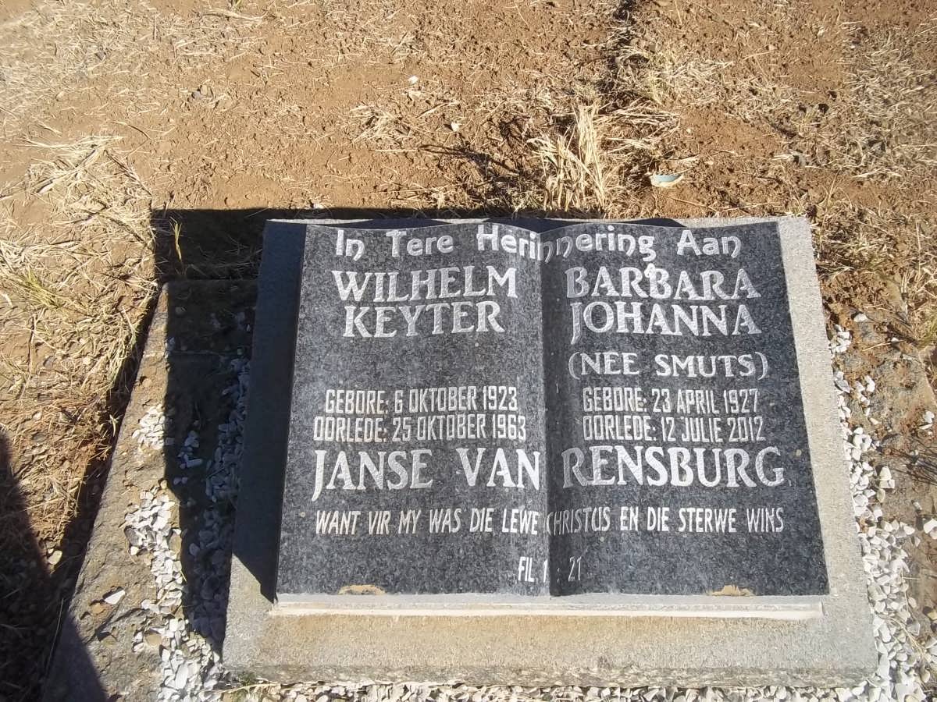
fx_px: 866
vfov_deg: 44.2
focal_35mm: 32
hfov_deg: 56.8
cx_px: 468
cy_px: 351
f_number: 5.5
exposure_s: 1/400
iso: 80
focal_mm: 5.7
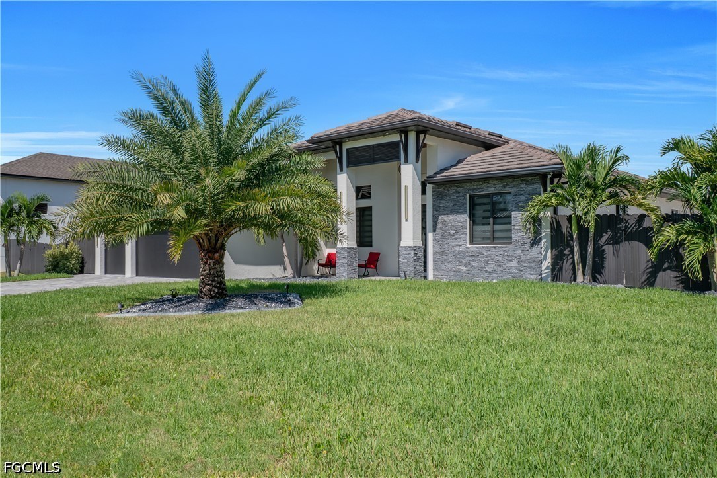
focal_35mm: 30
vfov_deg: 43.6
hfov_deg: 61.9
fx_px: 597
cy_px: 239
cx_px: 358
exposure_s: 1/320
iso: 100
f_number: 8
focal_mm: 20
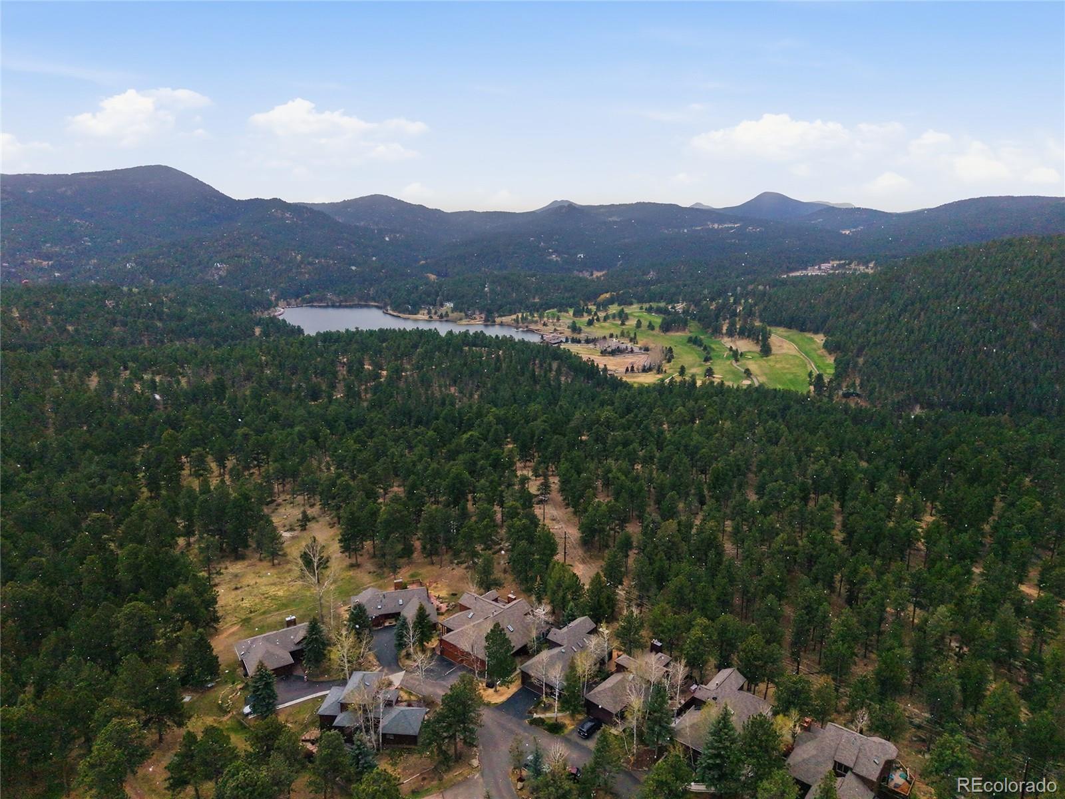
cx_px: 532
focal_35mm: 24
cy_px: 400
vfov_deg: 56.8
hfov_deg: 71.6
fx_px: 738
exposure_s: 1/6000
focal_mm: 8.7
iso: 210
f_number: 1.8
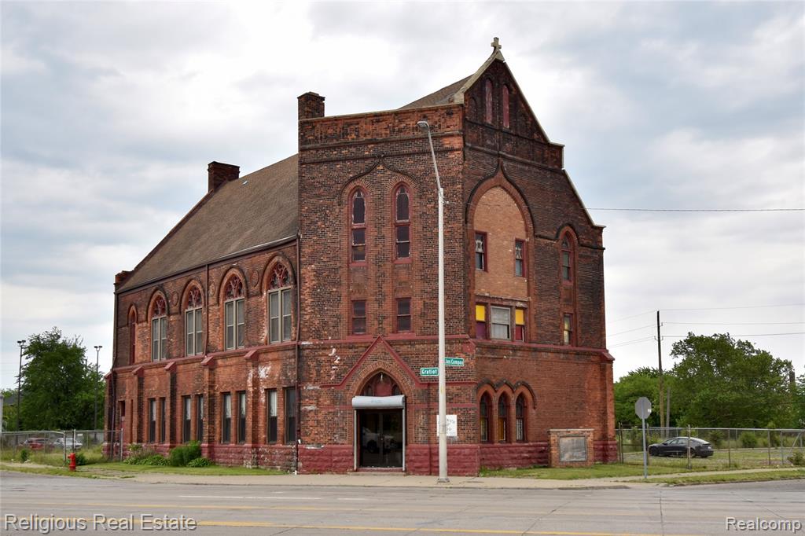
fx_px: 671
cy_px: 268
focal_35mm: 30
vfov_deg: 43.6
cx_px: 402
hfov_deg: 61.9
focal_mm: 20
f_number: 5.6
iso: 100
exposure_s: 1/250
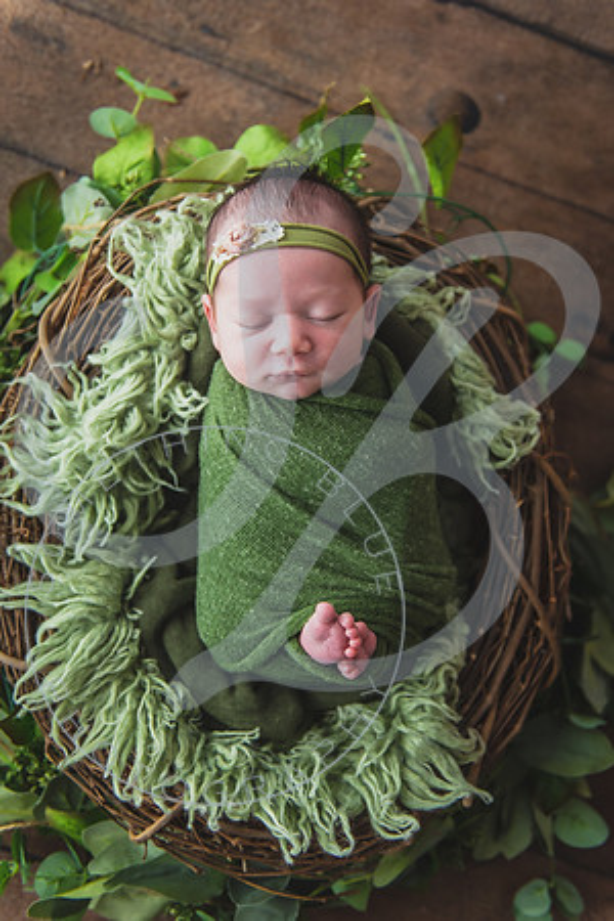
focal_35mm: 38
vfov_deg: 50.7
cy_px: 460
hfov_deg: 35.1
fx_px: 972
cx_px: 307
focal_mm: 38
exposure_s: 1/125
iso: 250
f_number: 2.8
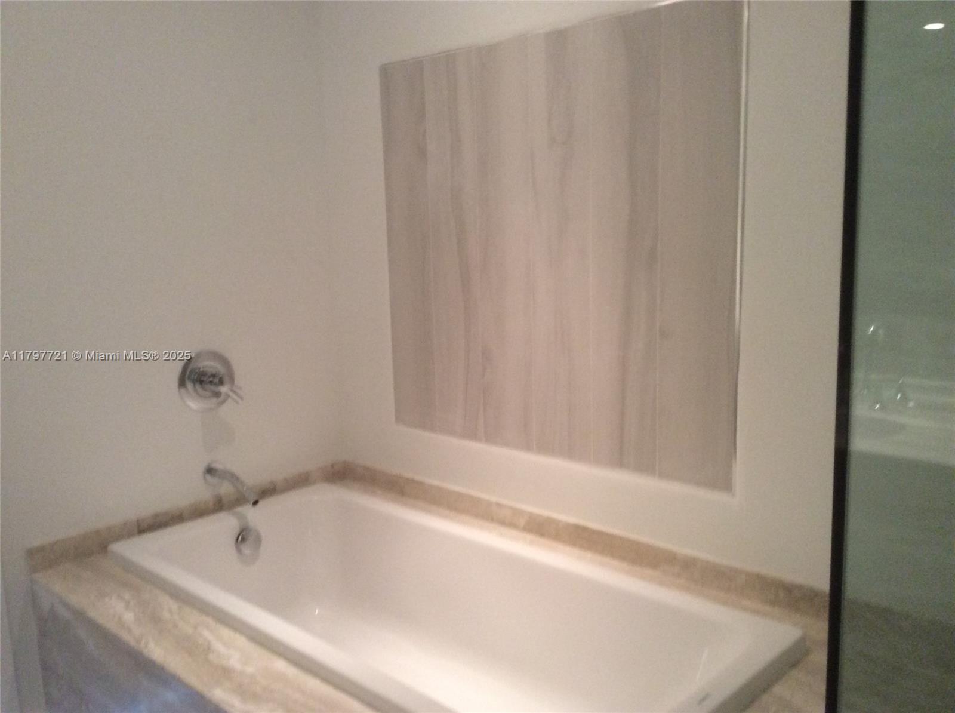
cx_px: 478
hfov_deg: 56.9
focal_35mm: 32
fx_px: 881
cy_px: 356
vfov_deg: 44.0
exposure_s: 1/24
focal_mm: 3.3
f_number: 2.4
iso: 125
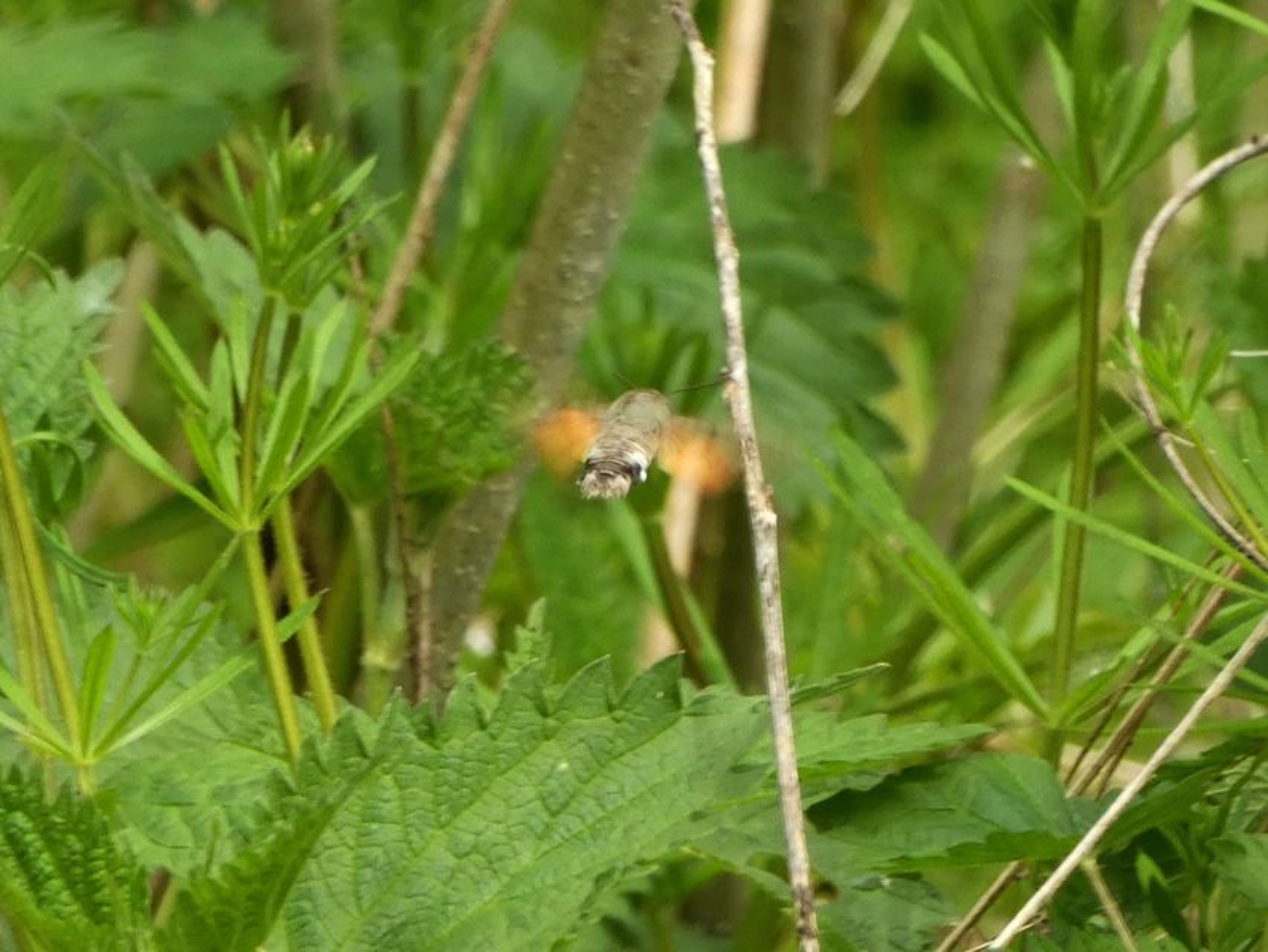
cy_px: 476
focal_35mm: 600
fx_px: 21981
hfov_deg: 3.3
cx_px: 634
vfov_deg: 2.5
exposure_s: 1/100
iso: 320
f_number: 5.6
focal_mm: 107.6
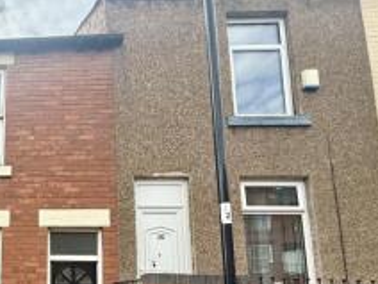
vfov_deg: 45.4
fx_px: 306
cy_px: 253
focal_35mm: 28
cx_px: 26
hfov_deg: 53.9
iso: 50
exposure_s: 1/549
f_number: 2.2
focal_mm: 2.22
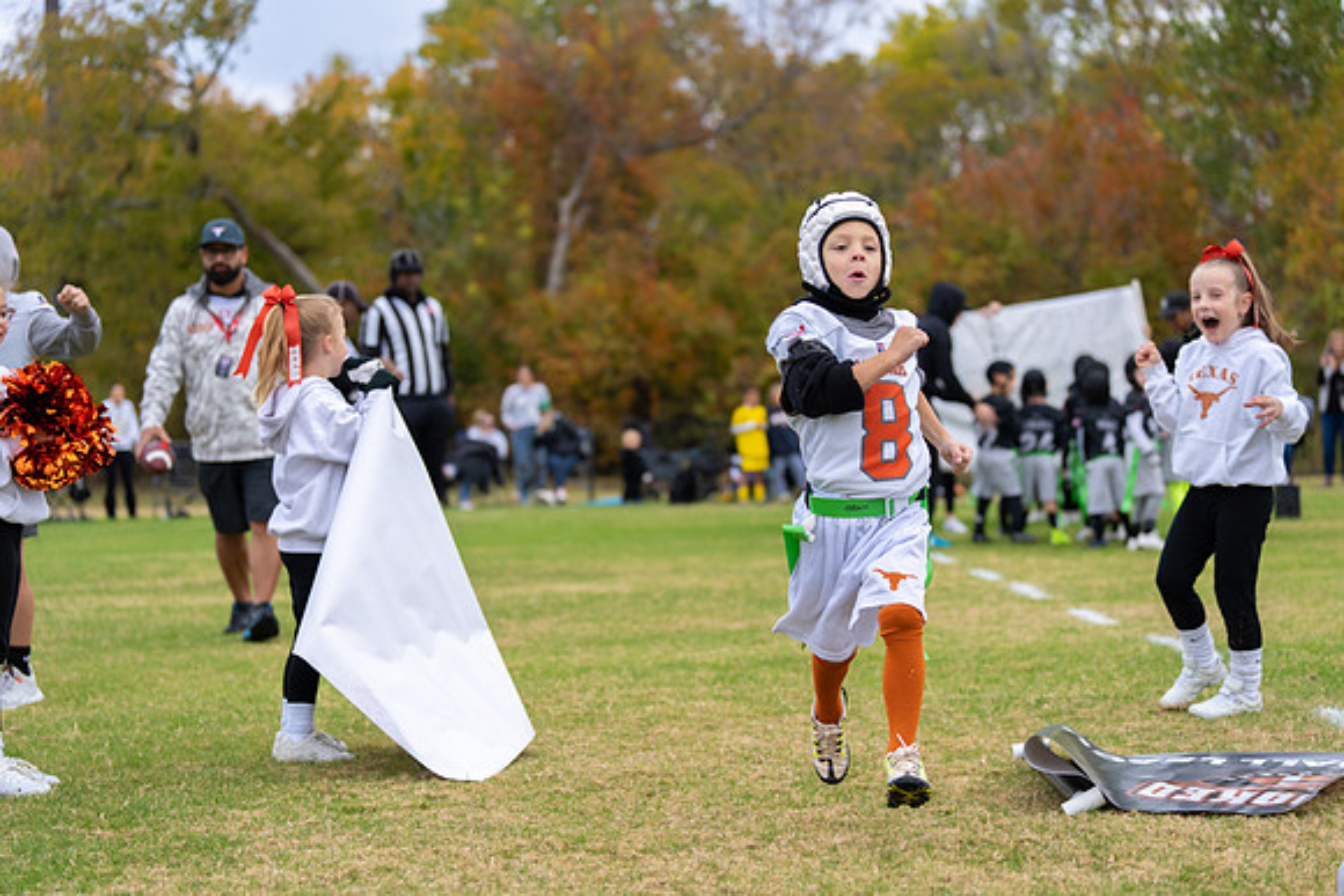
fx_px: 2614
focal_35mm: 70
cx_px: 672
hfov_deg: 28.8
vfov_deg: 19.5
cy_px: 448
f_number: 2.8
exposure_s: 1/1250
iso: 400
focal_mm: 70
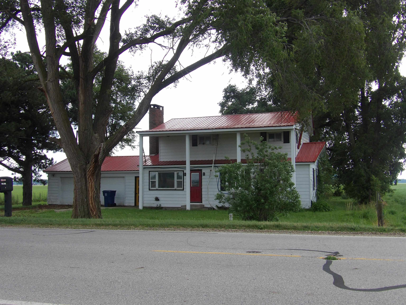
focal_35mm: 39
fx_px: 457
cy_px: 152
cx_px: 203
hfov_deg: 47.9
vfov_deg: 36.8
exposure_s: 1/453
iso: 100
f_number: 3.7
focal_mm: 7
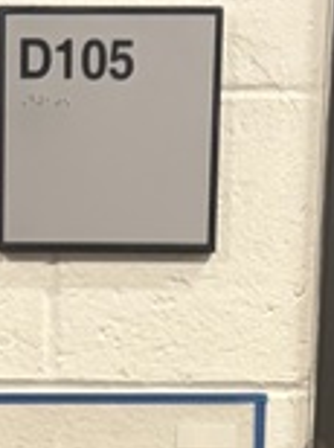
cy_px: 1126
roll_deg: -0.1
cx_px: 38
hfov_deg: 8.5
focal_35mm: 173
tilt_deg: -17.3
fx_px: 2232
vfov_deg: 9.9
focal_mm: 5.96
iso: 160
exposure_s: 1/60
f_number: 1.6
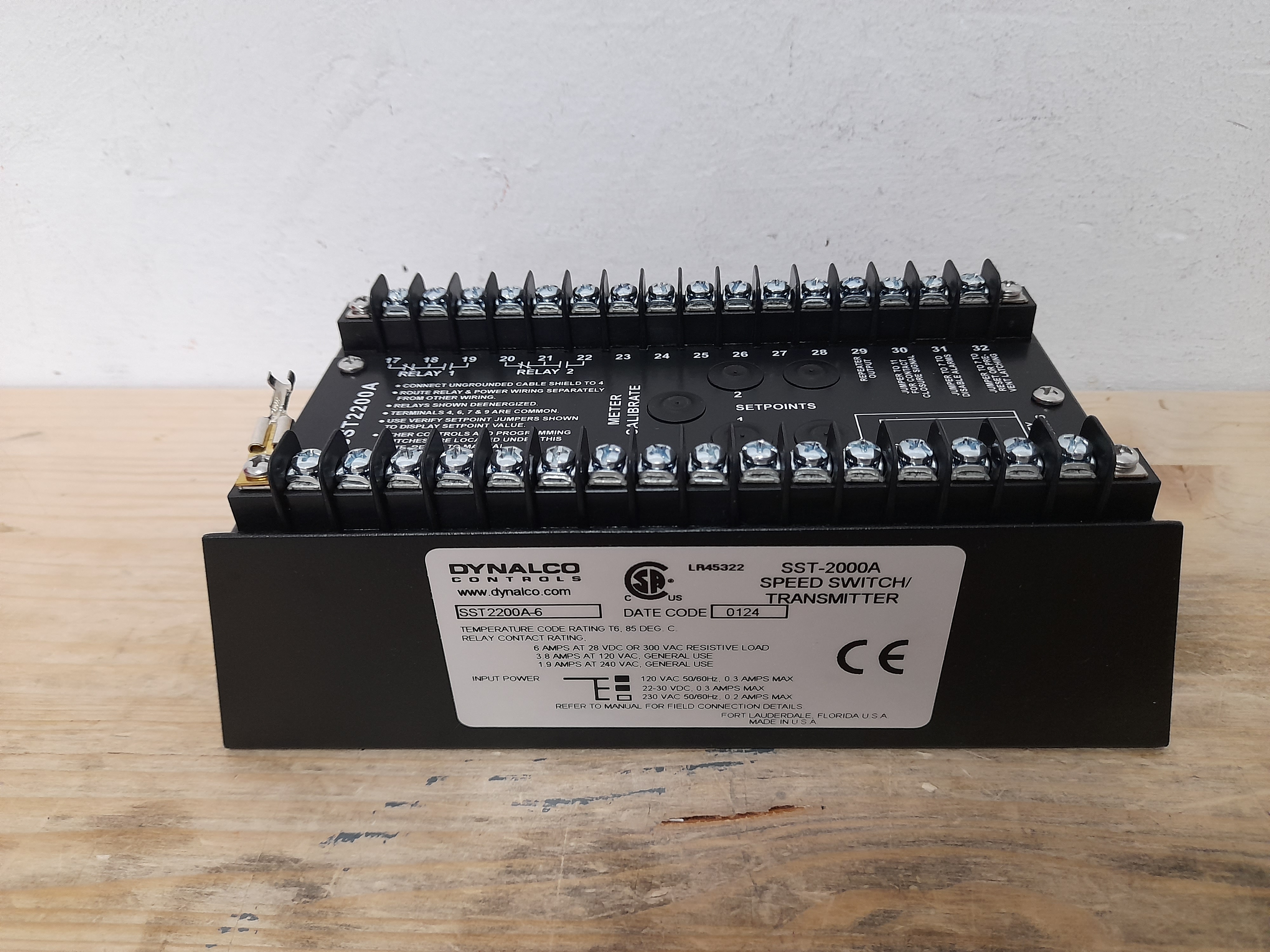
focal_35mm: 25
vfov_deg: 54.9
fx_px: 917
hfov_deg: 69.4
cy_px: 476
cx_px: 635
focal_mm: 4.6
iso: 320
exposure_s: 1/33
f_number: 2
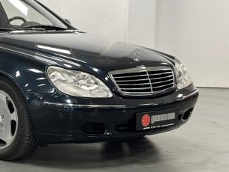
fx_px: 661
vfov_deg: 14.8
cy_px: 78
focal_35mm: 100
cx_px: -1
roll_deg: -0.6
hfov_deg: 19.1
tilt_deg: -6.8
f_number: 1.78
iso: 125
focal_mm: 6.86
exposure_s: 1/70
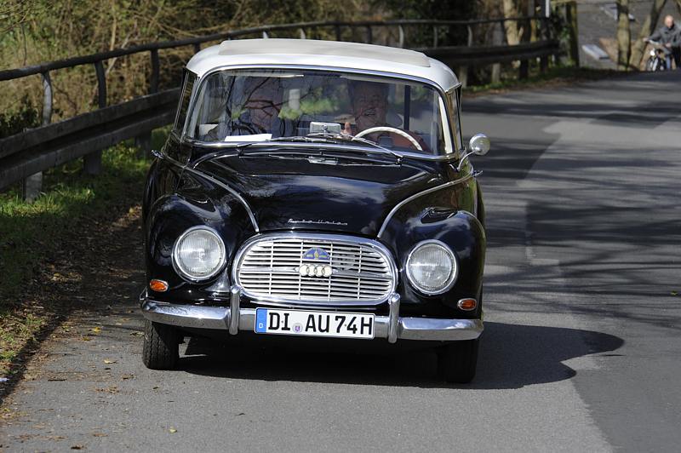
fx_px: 4725
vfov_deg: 5.5
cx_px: 340
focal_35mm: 250
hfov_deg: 8.2
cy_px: 226
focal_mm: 250
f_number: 11
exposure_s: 1/320
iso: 320
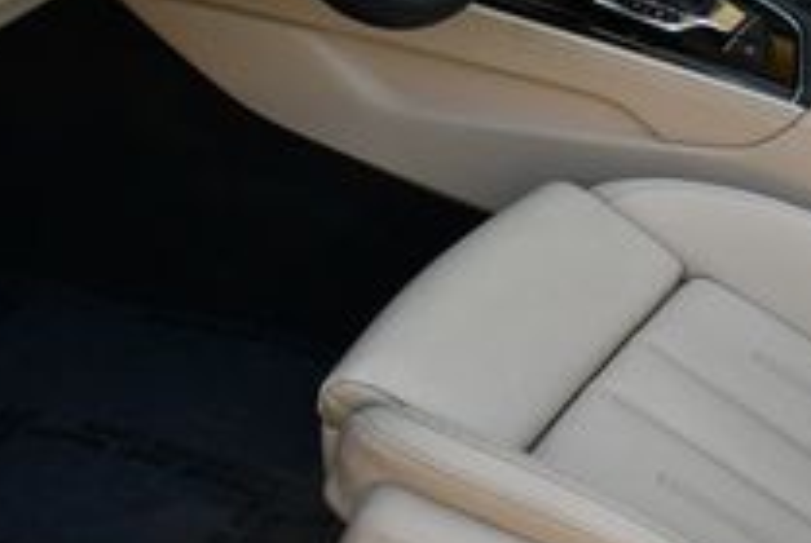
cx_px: 683
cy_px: 116
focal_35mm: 110
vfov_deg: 12.4
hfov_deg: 18.3
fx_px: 2482
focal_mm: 18
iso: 250
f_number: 5.6
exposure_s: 1/250
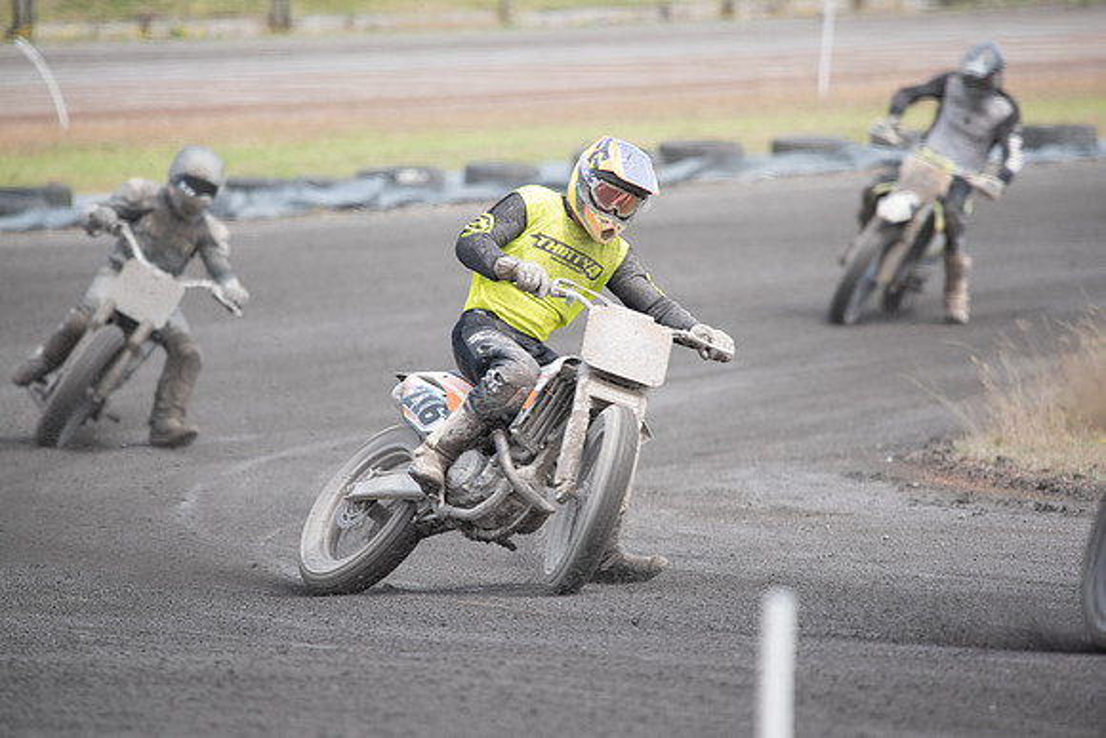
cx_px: 553
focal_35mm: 600
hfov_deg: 3.4
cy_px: 369
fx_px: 18437
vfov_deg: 2.3
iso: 200
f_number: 7.1
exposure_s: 1/250
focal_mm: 600
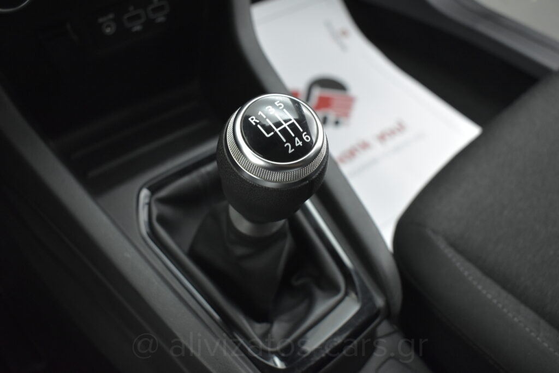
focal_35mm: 36
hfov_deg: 53.1
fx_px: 559
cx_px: 280
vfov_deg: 36.9
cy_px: 186
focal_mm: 24
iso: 1600
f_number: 4
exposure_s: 1/50
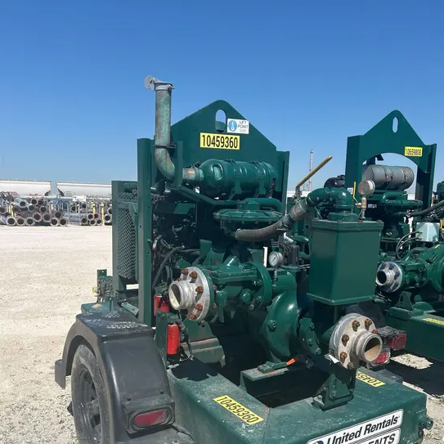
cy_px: 275
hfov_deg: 52.5
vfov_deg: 52.0
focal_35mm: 31
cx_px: 223
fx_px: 450
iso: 50
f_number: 1.5
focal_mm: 5.7
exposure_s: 1/5319
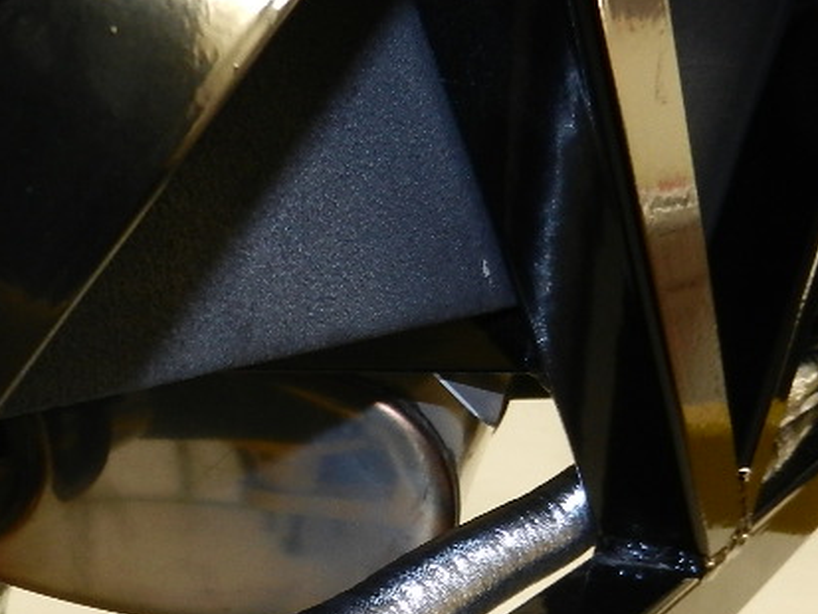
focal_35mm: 62
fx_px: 1466
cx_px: 216
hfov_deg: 30.7
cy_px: 735
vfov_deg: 21.9
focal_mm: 4.5
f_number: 3.5
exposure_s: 1/30
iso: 200
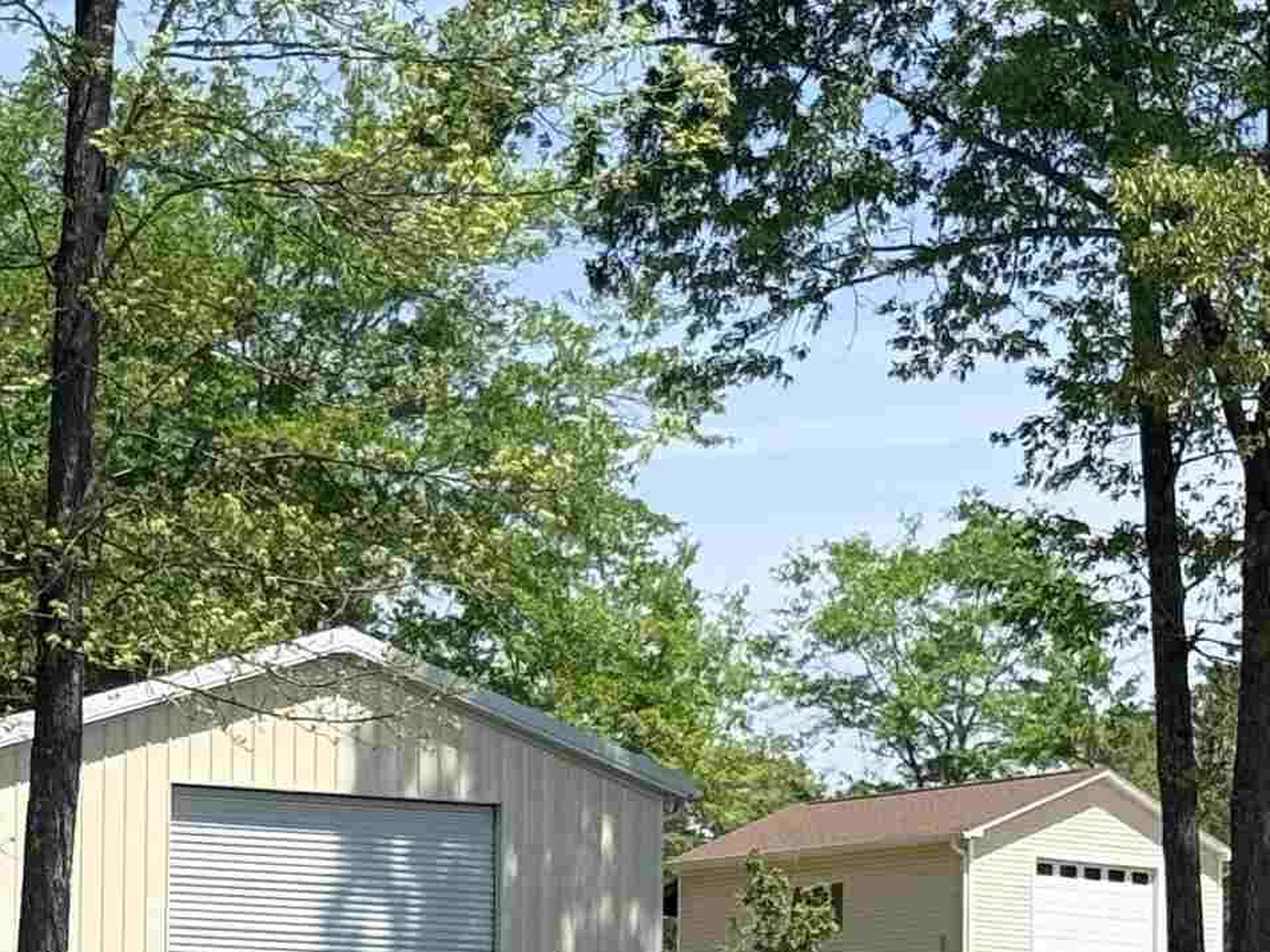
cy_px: 940
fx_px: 5686
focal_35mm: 155
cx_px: 362
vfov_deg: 9.5
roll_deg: -2.2
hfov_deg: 12.7
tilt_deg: +5.0
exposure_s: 1/3096
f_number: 1.78
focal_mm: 6.76
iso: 64
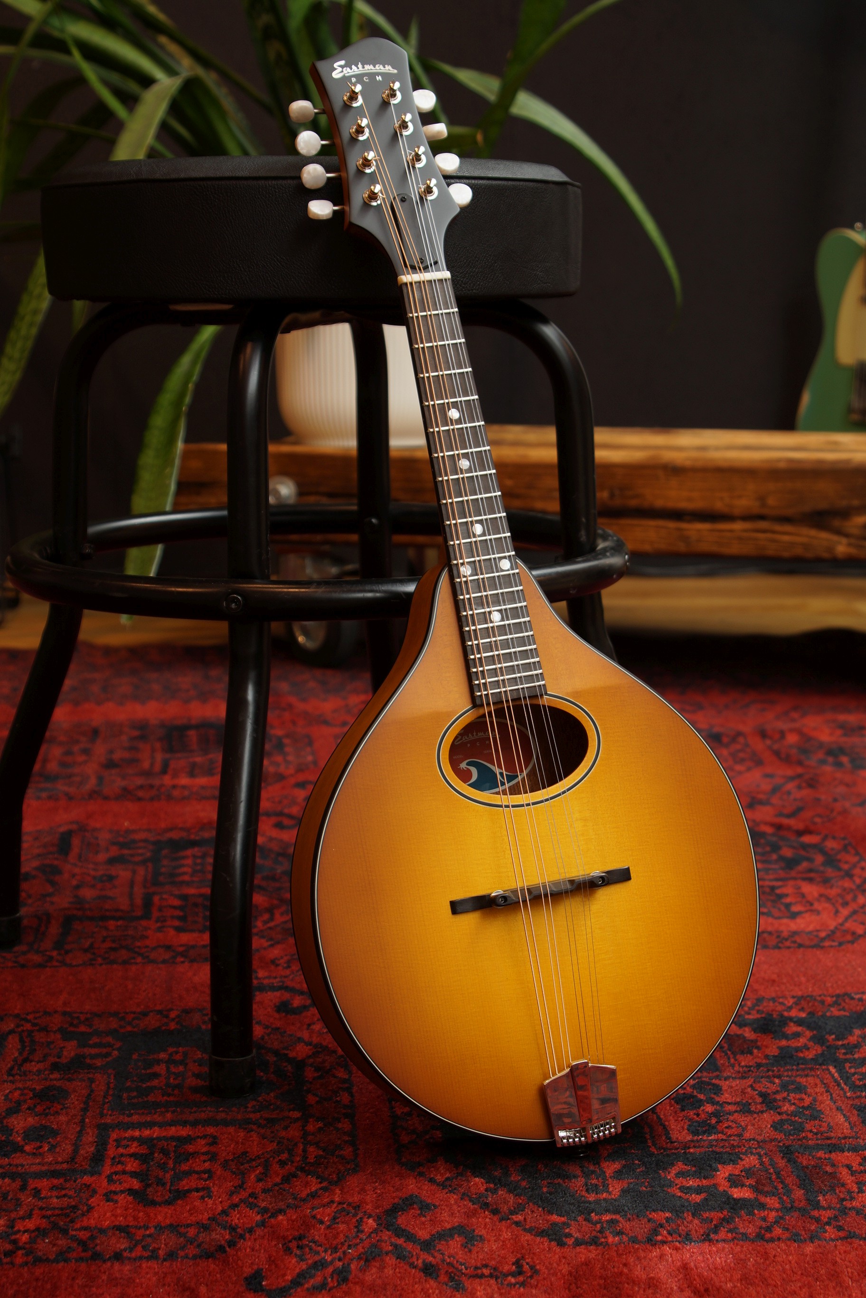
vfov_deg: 37.9
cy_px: 649
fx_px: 1894
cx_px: 433
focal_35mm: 52
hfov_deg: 25.8
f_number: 5.6
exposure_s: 1/10
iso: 100
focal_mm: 35
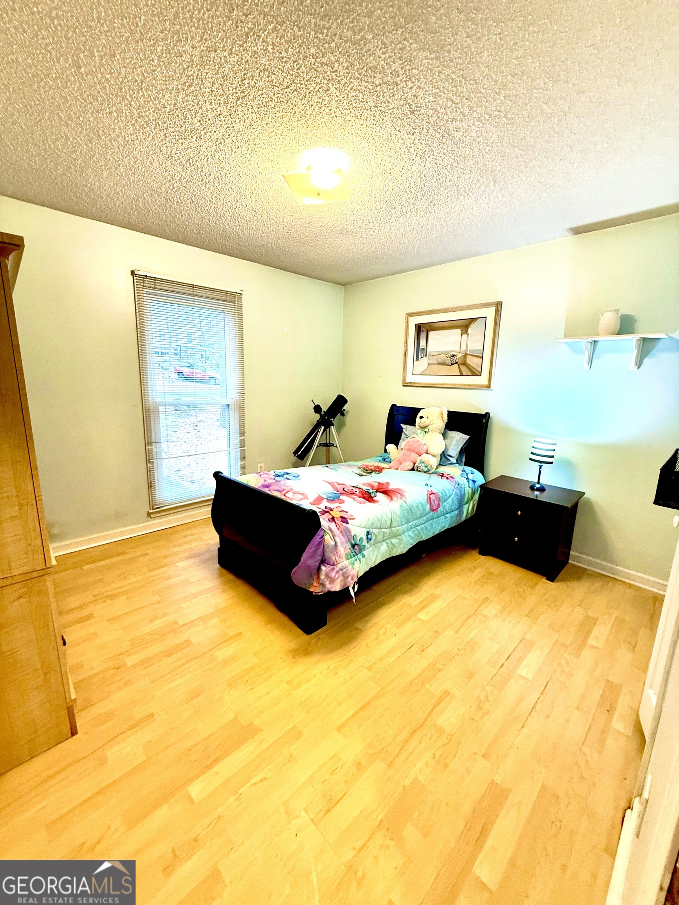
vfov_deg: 102.1
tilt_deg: -9.8
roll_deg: -0.7
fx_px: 366
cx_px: 340
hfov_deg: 85.7
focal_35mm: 14
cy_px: 452
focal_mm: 2.22
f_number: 2.2
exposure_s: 1/60
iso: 320
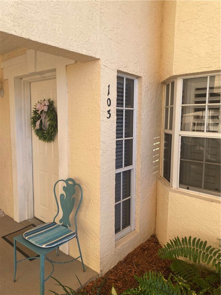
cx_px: 110
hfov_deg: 53.1
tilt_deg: -5.8
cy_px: 148
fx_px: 221
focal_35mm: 26
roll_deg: -0.4
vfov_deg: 67.3
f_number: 1.8
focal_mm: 4.25
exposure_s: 1/347
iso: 32
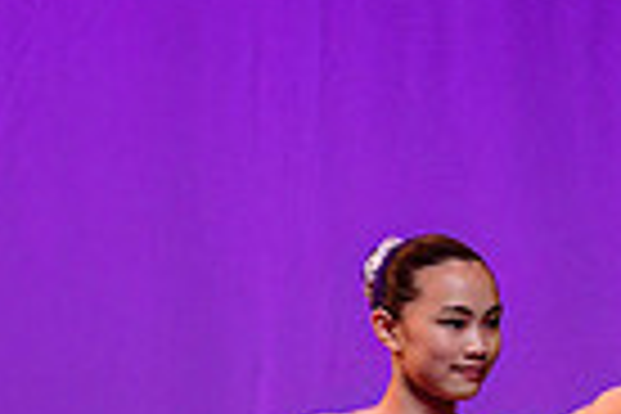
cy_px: 589
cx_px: -1
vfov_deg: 1.9
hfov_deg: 2.9
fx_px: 12229
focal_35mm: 709
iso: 1250
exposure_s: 1/640
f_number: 2.8
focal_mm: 135
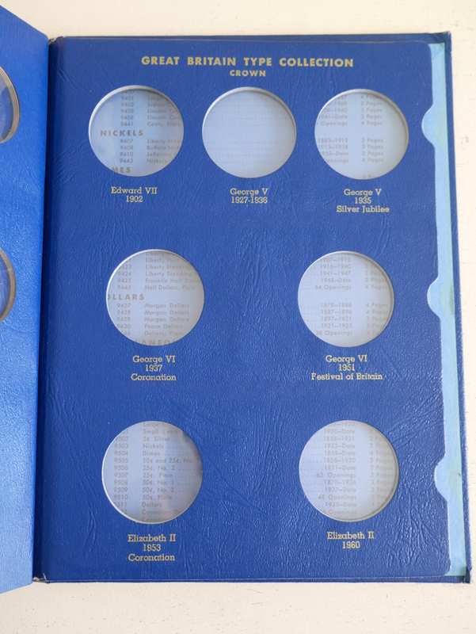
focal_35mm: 40
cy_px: 317
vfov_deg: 46.8
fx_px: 733
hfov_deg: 36.0
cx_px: 238
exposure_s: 1/13
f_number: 4.4
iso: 800
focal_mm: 20
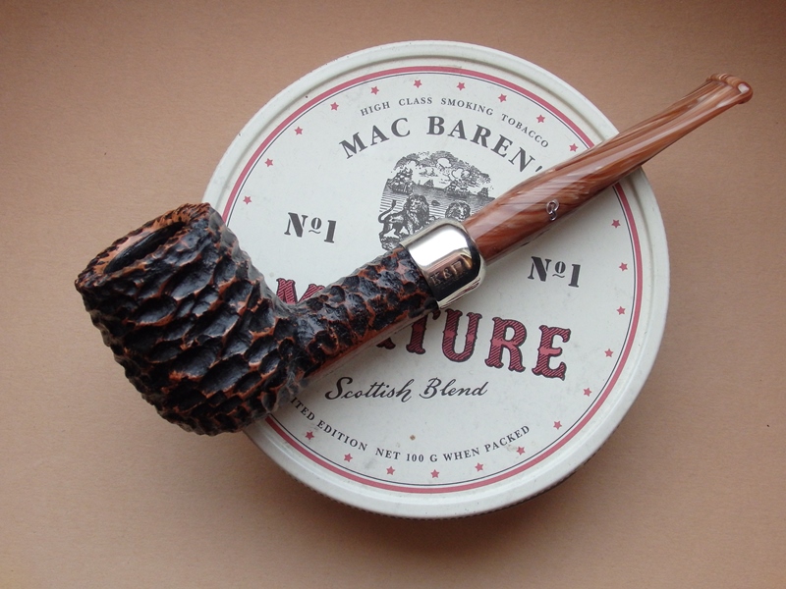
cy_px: 294
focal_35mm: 49
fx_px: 1113
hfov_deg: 38.9
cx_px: 393
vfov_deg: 29.7
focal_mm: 8.9
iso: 500
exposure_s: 1/50
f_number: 4
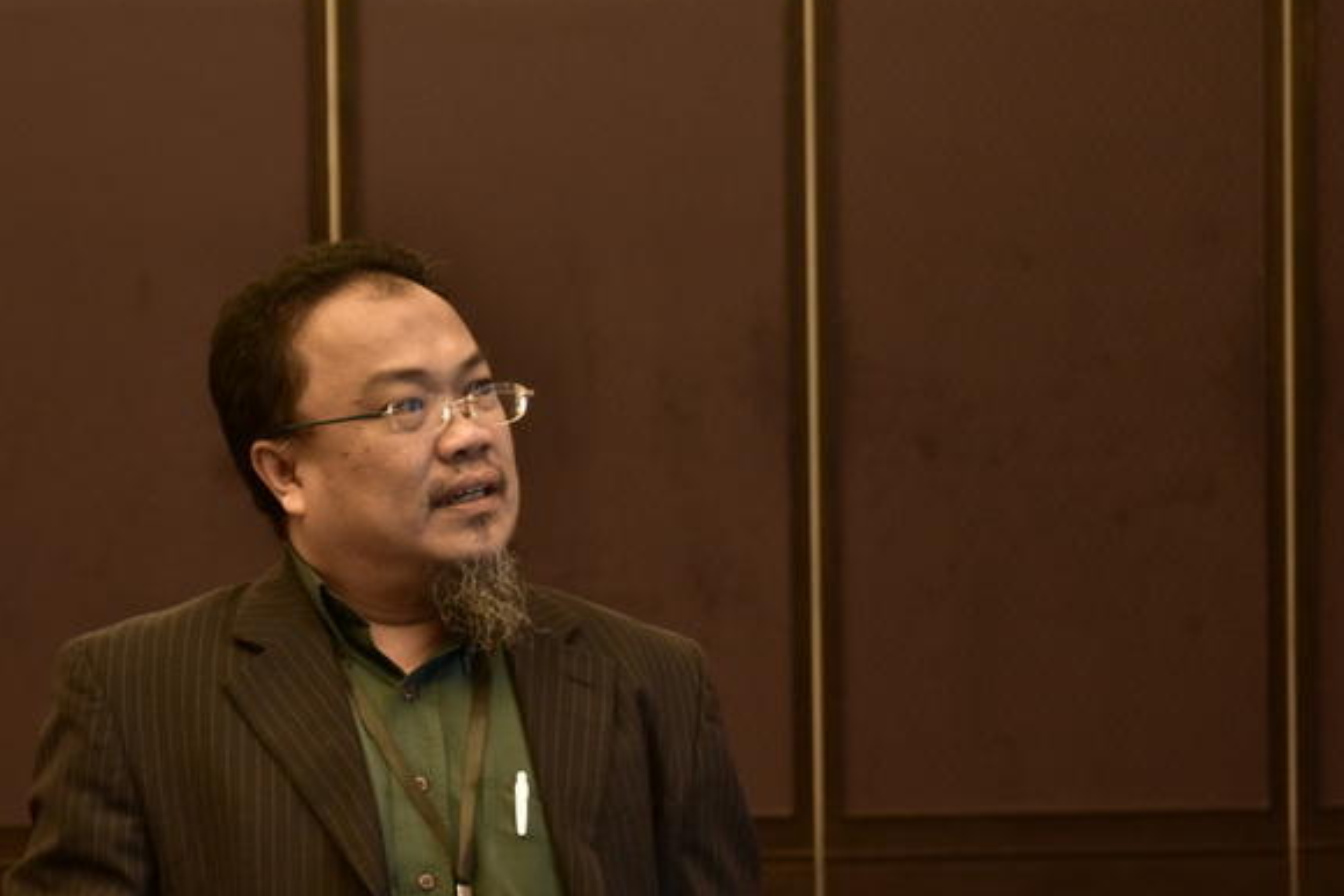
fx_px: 6197
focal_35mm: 166
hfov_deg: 12.4
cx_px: 590
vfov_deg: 8.3
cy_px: 571
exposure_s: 1/40
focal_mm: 80
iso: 1600
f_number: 5.3
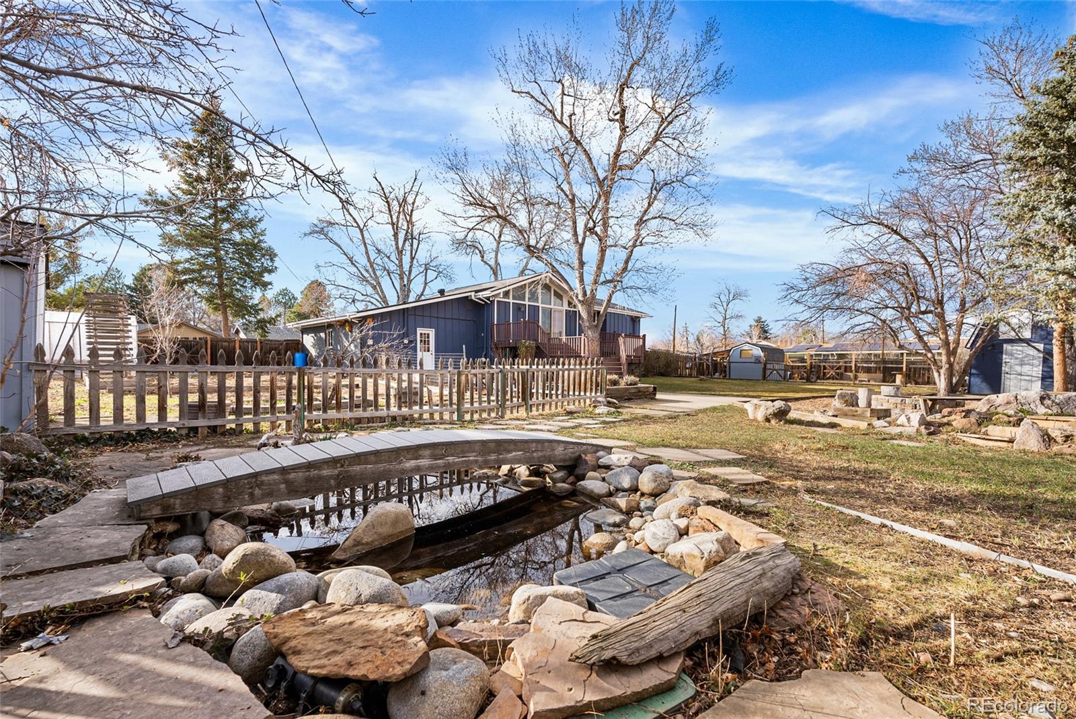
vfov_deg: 73.8
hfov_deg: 96.7
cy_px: 360
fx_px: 478
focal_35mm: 16
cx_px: 538
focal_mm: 16
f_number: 8
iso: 200
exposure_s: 1/100
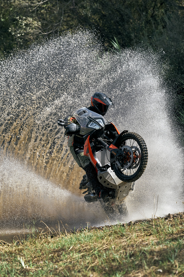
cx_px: 92
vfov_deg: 15.4
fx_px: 1020
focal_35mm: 133
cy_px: 138
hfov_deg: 10.3
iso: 160
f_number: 5
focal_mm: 133
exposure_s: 1/1250
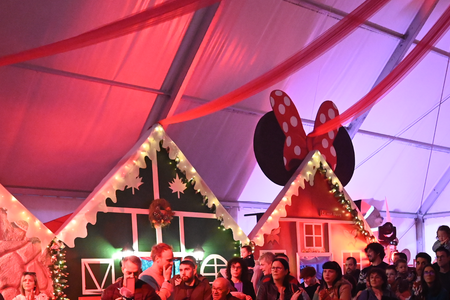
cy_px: 327
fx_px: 724
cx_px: 366
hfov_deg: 33.4
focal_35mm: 58
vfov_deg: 22.1
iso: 12800
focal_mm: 24
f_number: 2.8
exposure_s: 1/250
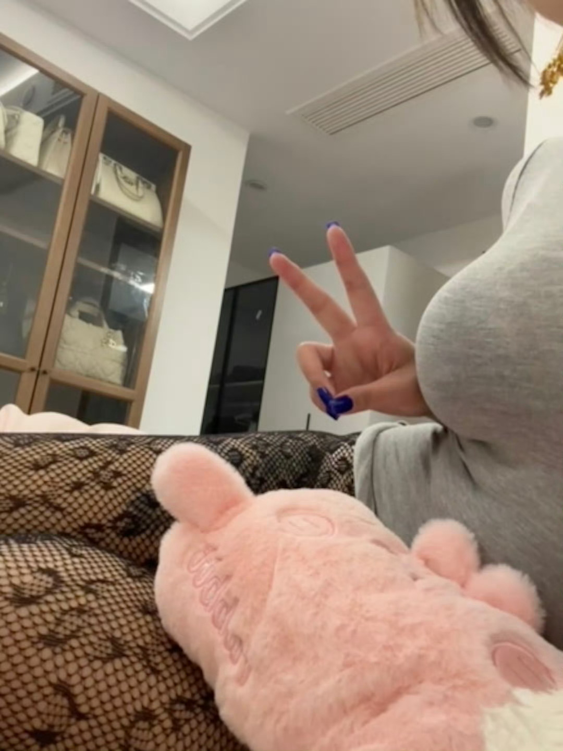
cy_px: 376
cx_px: 282
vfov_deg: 60.0
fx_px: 651
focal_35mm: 30
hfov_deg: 46.8
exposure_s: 1/25
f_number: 1.9
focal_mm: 2.69
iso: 320
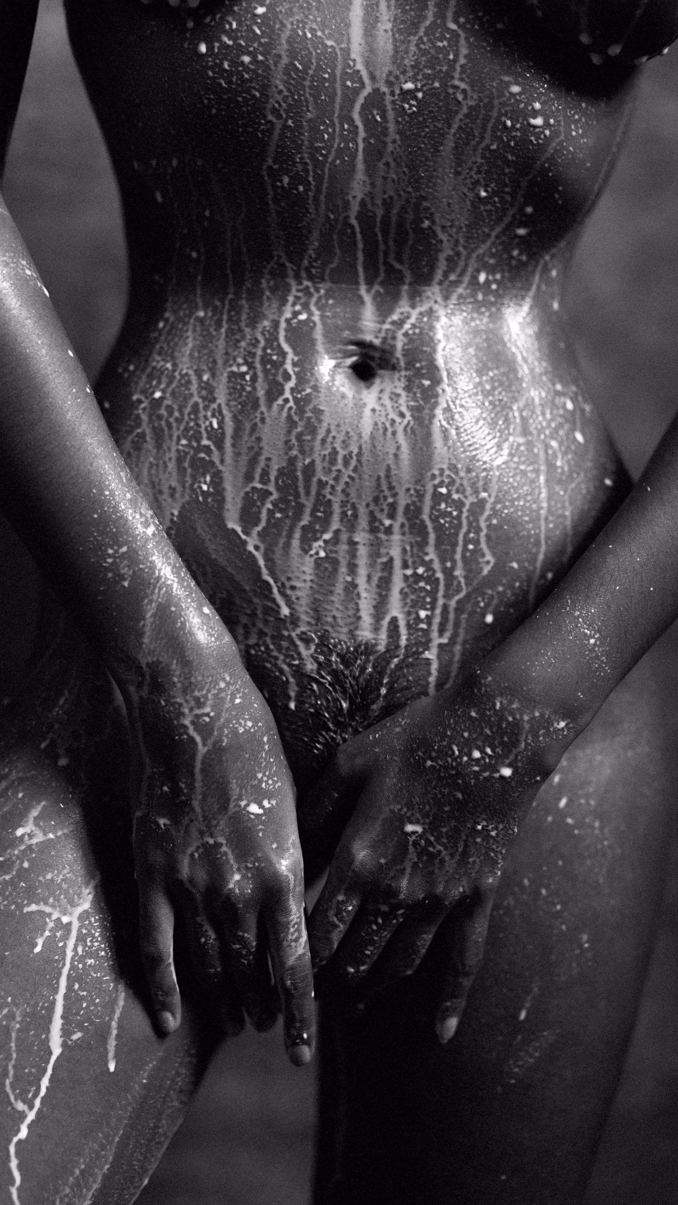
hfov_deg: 32.0
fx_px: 1183
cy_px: 606
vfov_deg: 54.0
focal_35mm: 37
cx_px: 372
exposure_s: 1/125
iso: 800
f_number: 1.6
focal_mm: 35
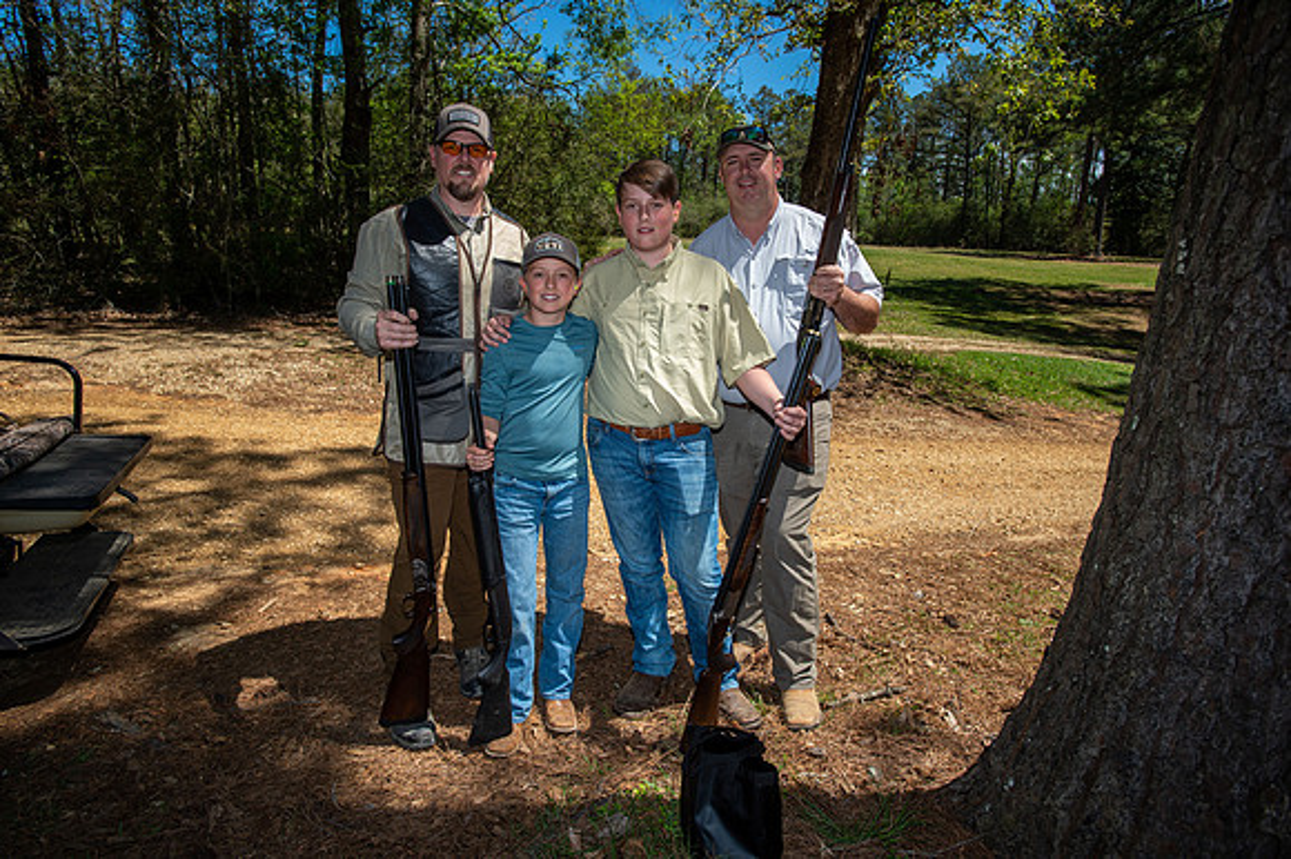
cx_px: 646
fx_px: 717
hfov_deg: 84.0
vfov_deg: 61.9
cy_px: 430
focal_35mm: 20
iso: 80
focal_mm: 20
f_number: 5.6
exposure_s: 1/250
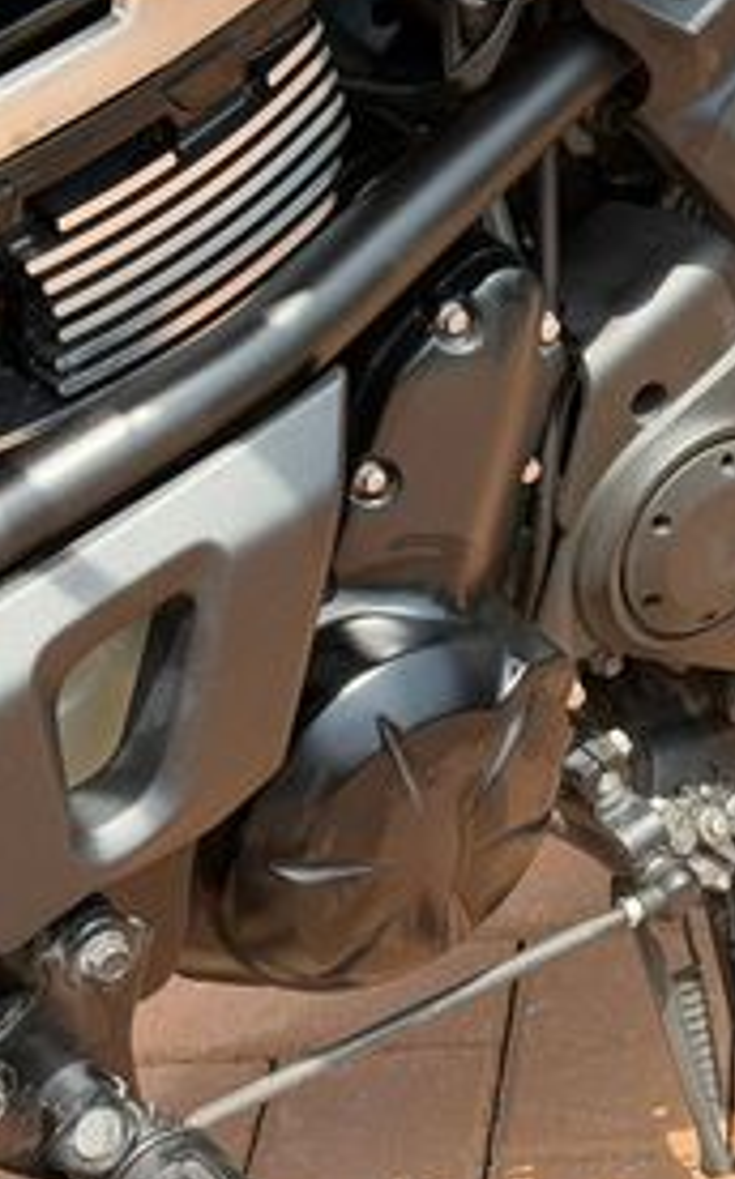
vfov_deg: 17.7
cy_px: 483
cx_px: 816
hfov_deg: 10.9
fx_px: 3790
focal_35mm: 118
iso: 80
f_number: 1.78
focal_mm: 6.76
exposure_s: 1/1285
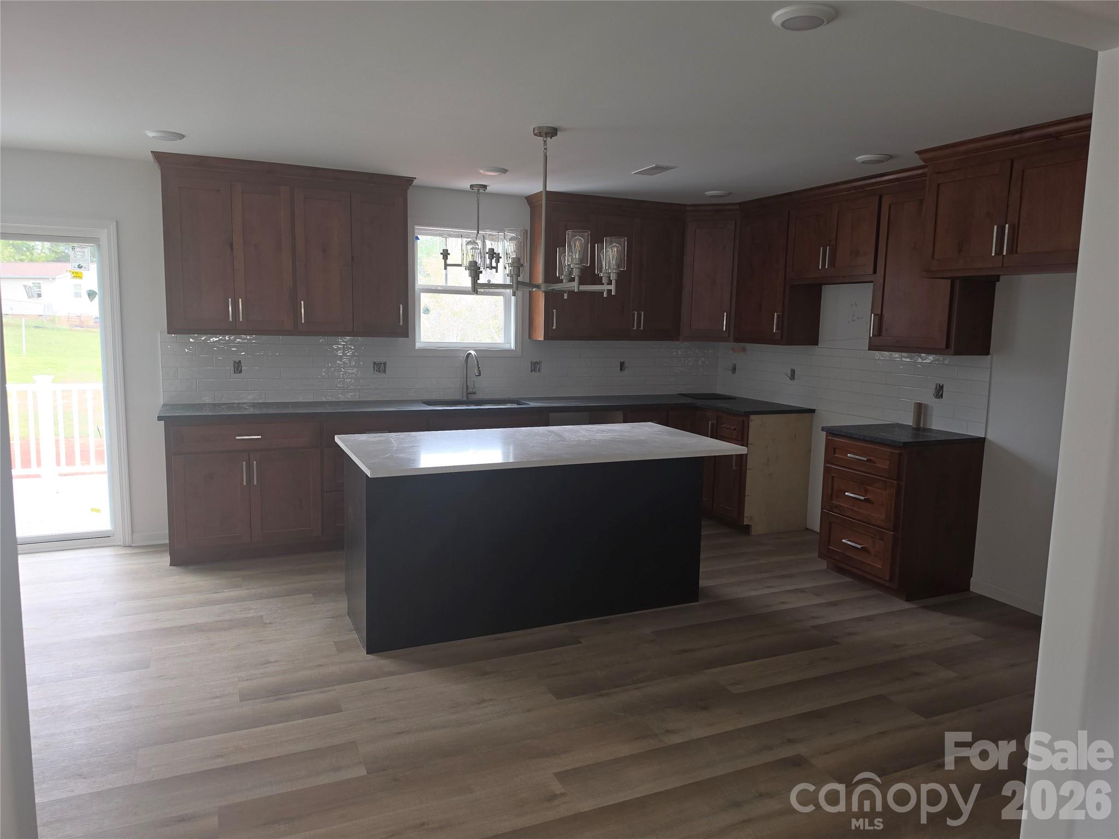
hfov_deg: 73.9
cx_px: 560
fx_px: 744
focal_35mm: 23
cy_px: 420
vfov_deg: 58.9
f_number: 1.4
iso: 32
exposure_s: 1/60
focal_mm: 6.5
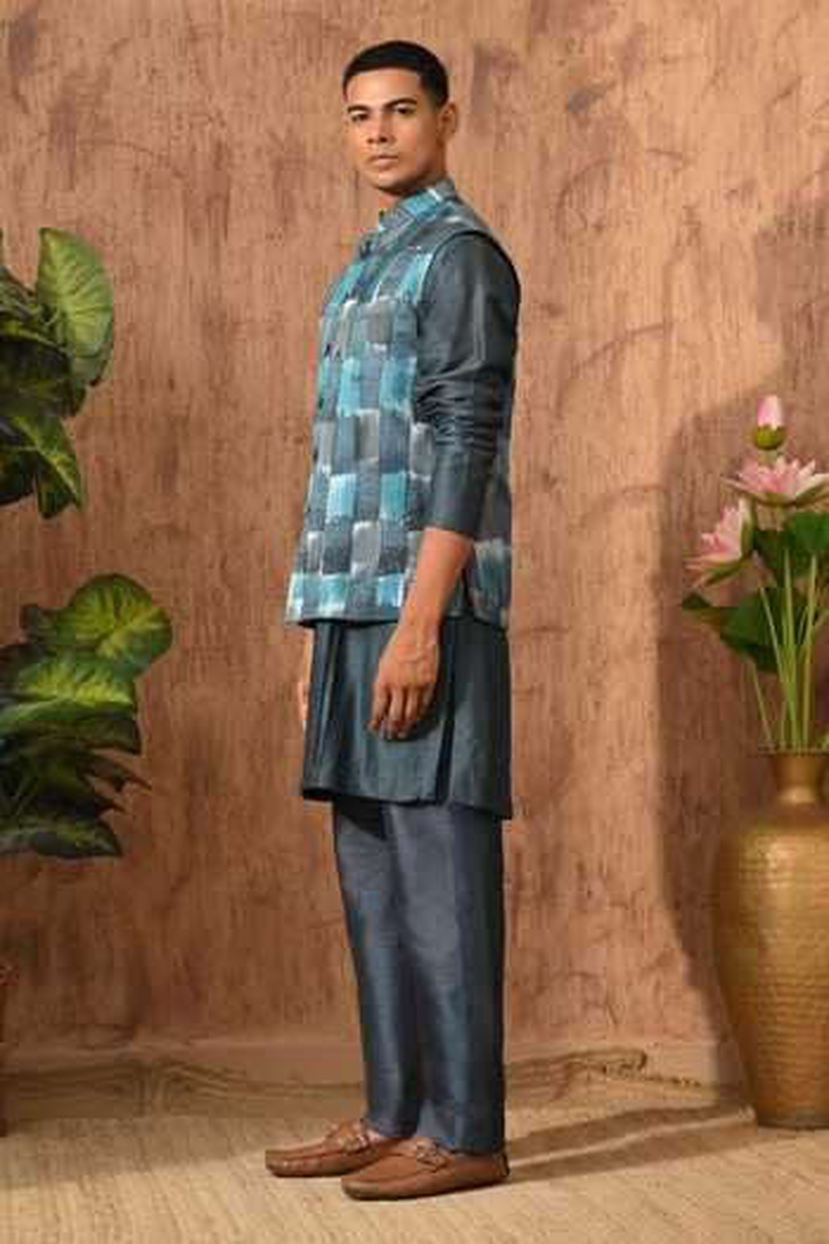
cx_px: 414
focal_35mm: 72
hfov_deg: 18.9
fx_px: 2487
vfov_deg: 28.1
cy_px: 622
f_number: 8
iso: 250
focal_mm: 72
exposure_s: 1/100
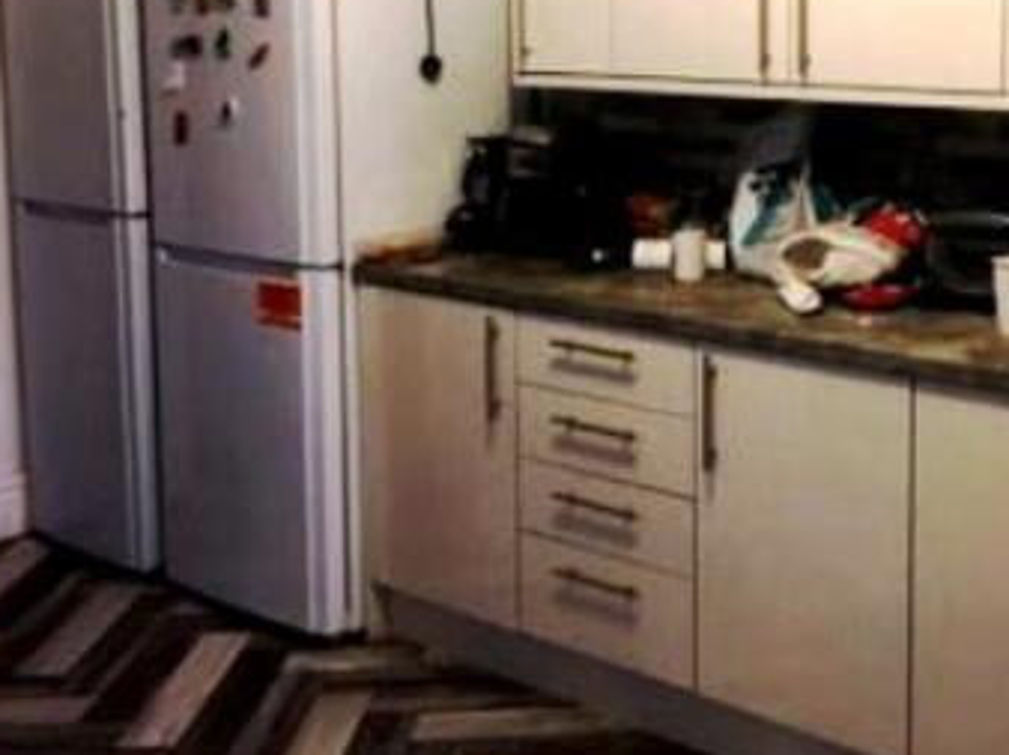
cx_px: 834
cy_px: 181
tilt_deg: -6.3
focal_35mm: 50
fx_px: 1456
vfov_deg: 28.6
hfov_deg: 36.6
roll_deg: -0.9
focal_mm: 4.15
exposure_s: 1/20
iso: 200
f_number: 2.2
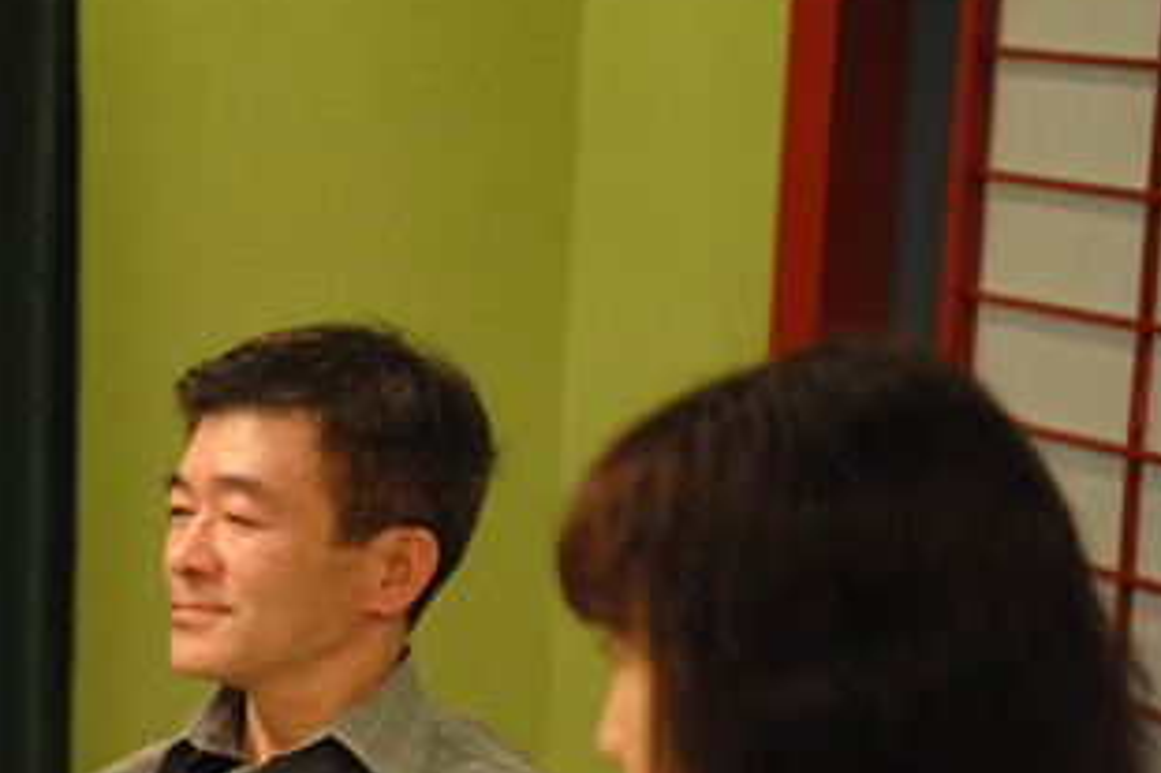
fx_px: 4641
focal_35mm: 144
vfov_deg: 9.5
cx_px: 52
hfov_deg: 14.1
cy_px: 710
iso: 6400
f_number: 2.8
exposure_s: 1/100
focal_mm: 70
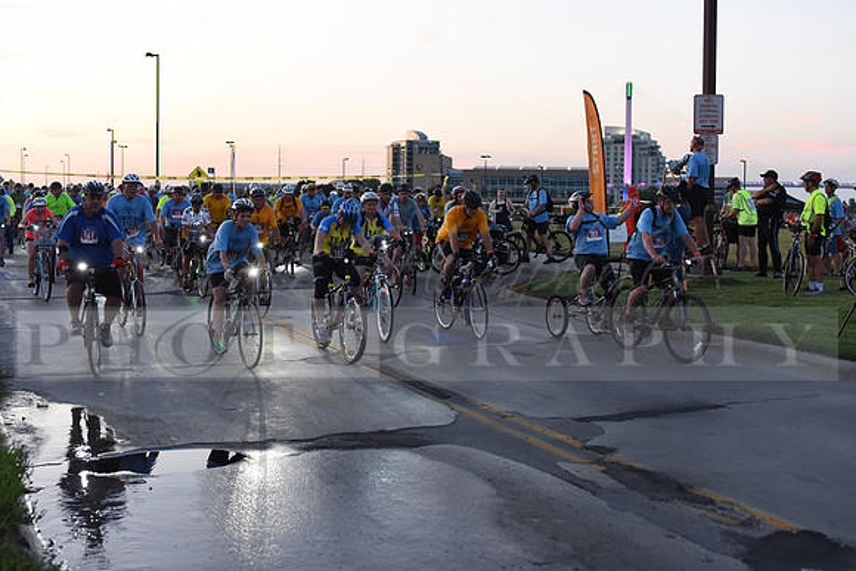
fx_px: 1189
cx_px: 428
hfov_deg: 39.6
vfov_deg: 27.0
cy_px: 286
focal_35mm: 50
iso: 2500
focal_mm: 50
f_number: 3.2
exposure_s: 1/400
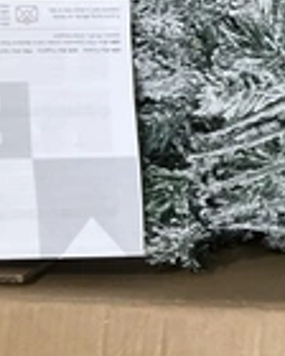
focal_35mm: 81
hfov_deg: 16.2
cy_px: 147
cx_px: 499
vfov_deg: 23.5
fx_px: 854
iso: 320
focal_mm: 3
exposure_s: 1/40
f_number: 1.8
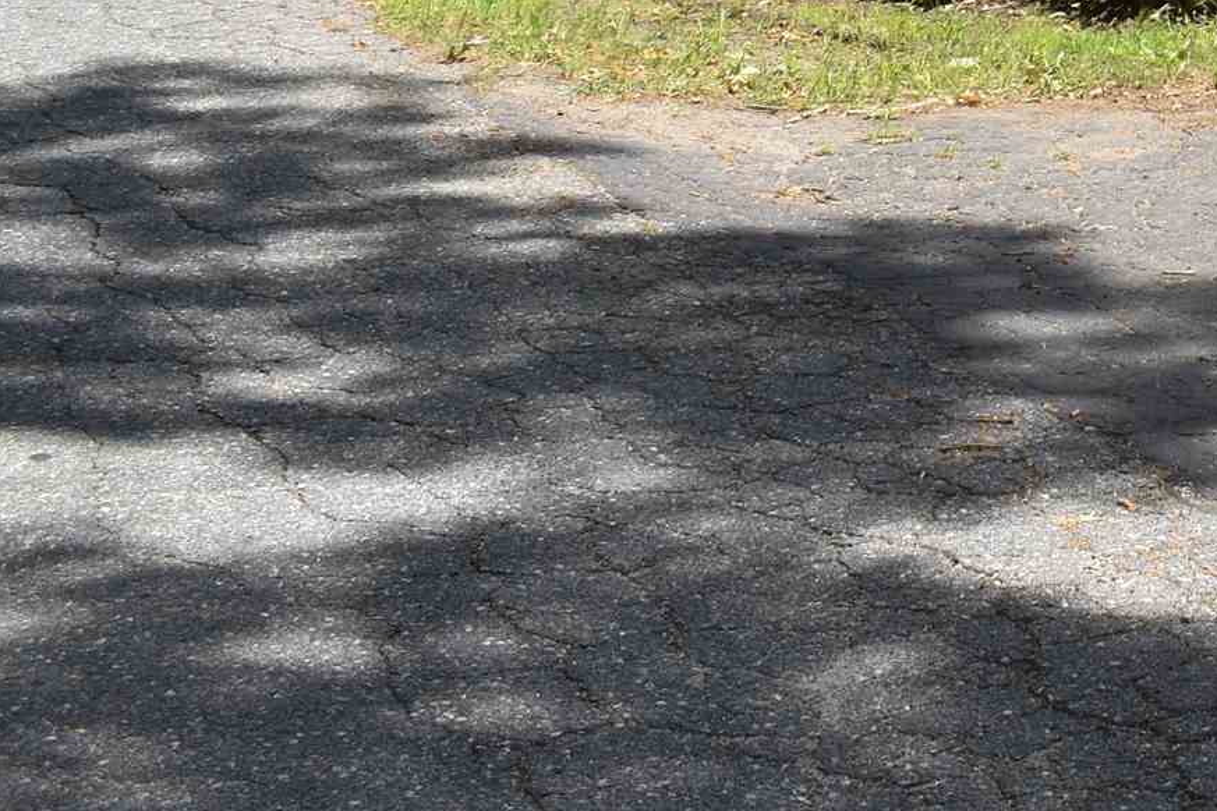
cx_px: 1737
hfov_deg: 19.2
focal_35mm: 95
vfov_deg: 13.4
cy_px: -493
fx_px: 3211
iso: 100
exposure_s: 1/200
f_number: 8
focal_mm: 18
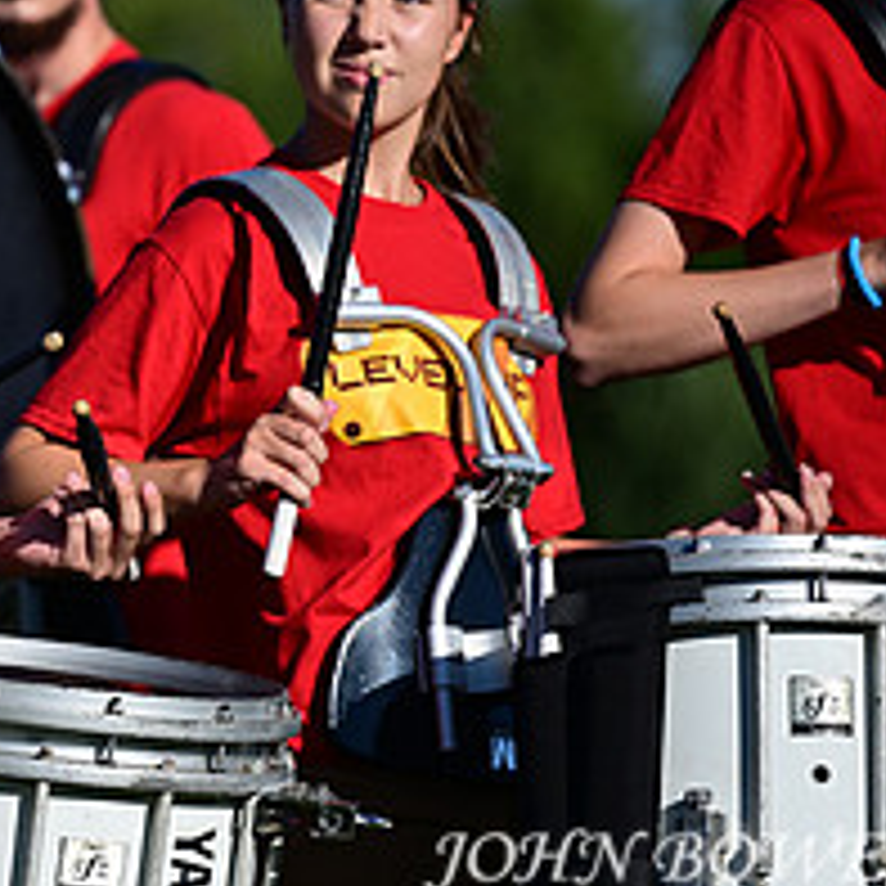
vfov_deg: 3.7
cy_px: 286
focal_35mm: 475
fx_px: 13755
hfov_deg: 3.7
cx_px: -171
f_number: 2.8
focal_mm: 190
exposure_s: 1/2000
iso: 90
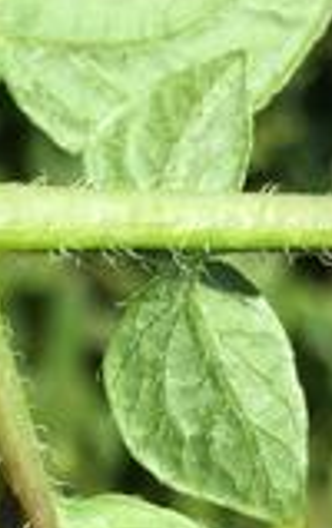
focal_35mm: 135
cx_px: 65
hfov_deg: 9.7
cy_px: 561
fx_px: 1946
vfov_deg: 15.1
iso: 32
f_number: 2.2
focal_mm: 4.15
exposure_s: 1/1980
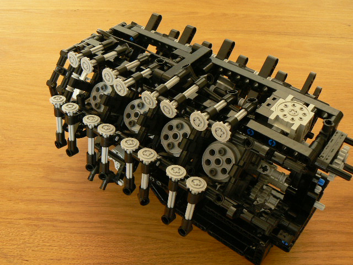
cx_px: 176
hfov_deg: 51.4
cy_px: 132
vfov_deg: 39.7
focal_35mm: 36
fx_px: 367
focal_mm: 6
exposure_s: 1/1.3
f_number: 4
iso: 100
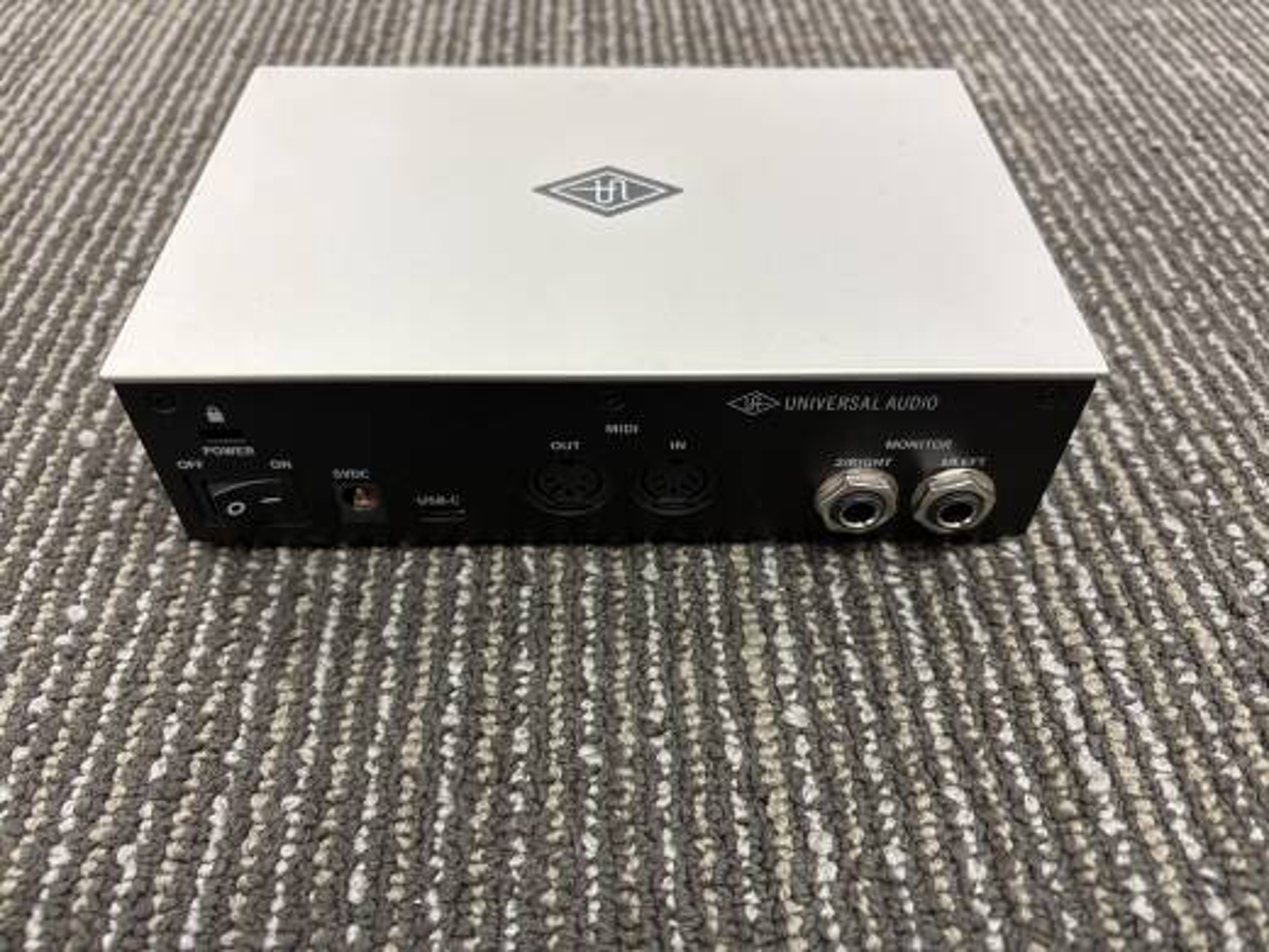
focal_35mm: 26
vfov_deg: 53.1
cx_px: 634
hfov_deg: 67.3
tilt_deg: -47.0
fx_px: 953
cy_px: 476
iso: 160
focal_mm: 5.96
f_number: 1.6
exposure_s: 1/60
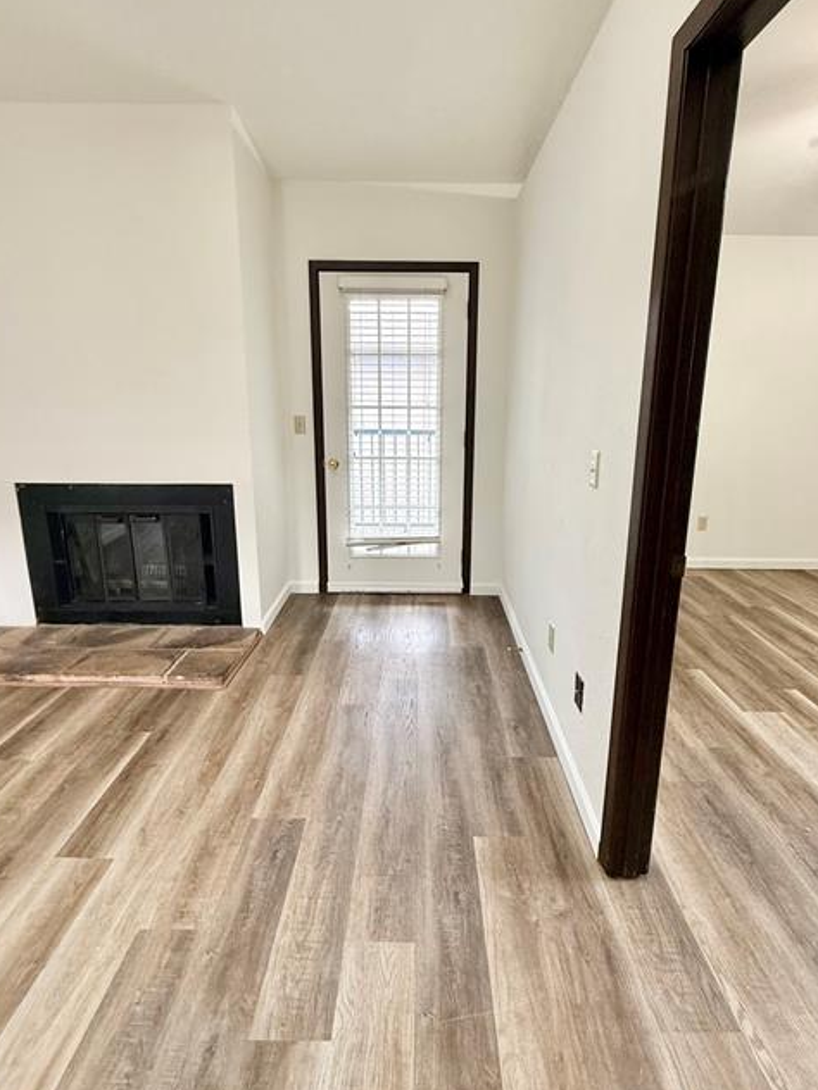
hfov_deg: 74.7
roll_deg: -0.3
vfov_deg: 90.9
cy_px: 505
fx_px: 536
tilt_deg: -11.1
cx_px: 419
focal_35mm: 17
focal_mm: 2.22
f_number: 2.2
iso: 250
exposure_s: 1/60
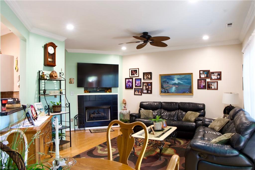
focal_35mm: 24
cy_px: 85
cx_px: 128
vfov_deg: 53.1
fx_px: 170
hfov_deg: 73.8
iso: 320
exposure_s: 1
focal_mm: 16
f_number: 11
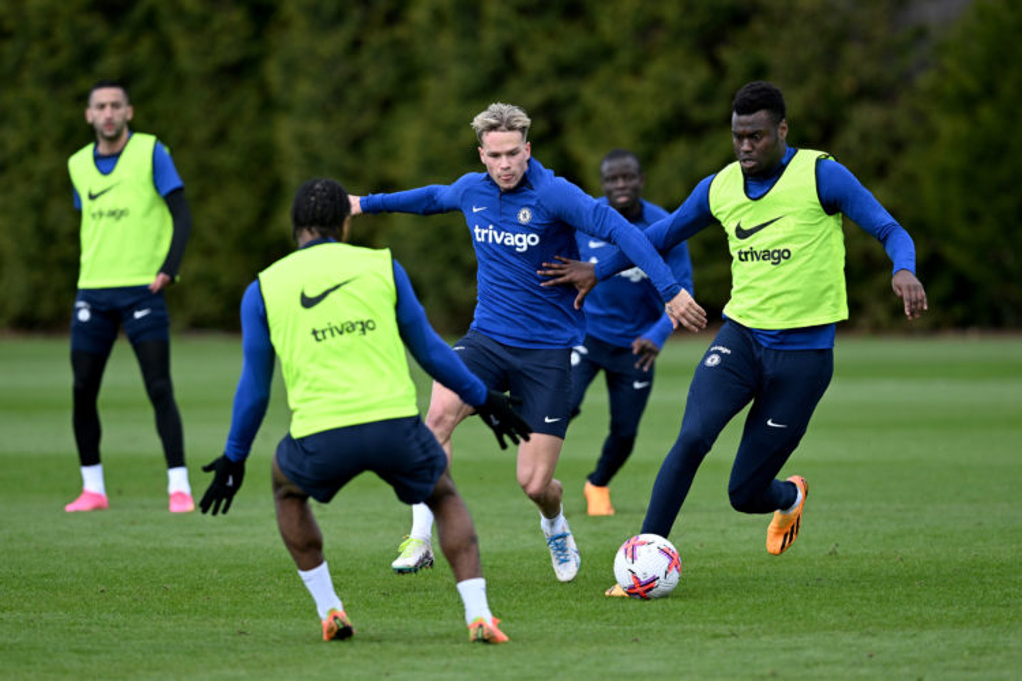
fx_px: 11355
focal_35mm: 400
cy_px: 340
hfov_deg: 5.2
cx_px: 511
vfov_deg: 3.4
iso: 640
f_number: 4
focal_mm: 400
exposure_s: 1/2500
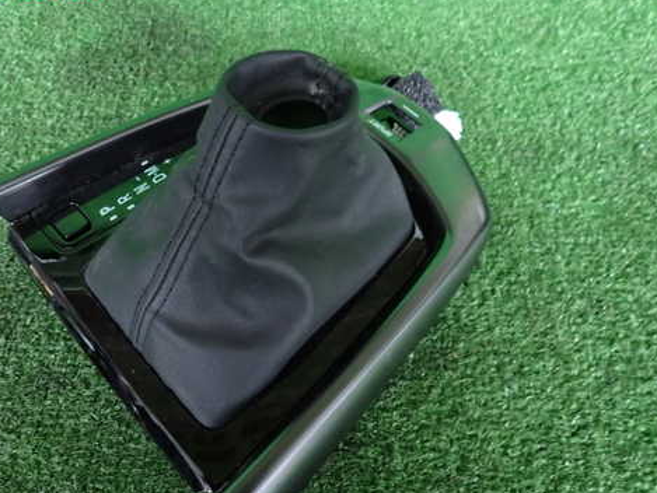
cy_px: 287
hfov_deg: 56.4
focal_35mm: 32
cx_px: 263
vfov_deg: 44.0
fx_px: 608
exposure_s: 1/30
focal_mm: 4.5
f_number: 2
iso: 640
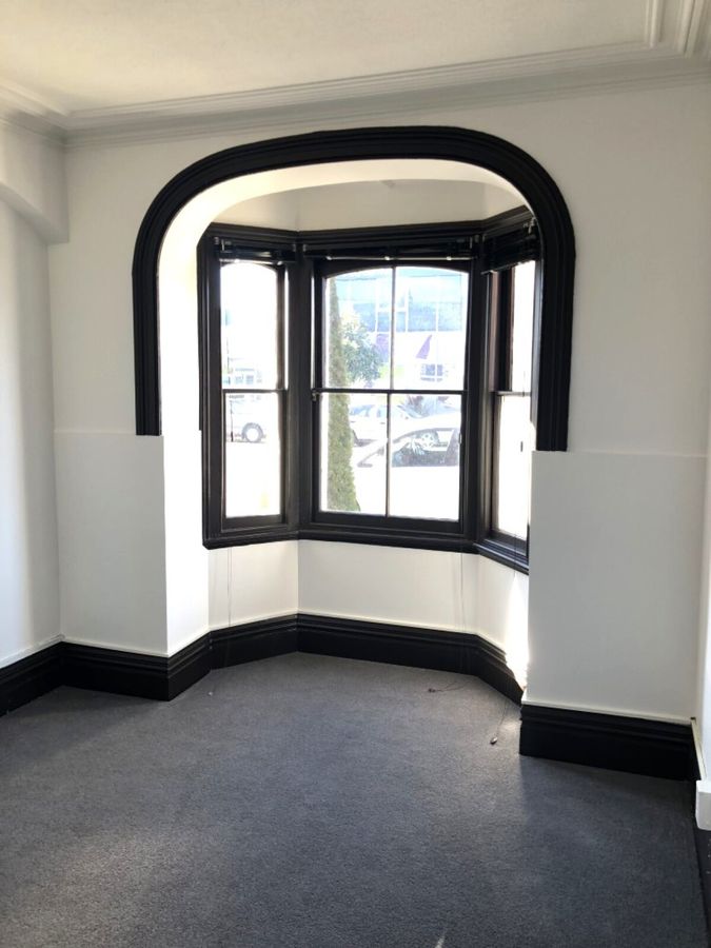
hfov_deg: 49.7
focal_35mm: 28
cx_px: 356
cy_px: 474
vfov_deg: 63.4
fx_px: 767
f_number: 1.8
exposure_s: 1/60
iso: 100
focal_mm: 4
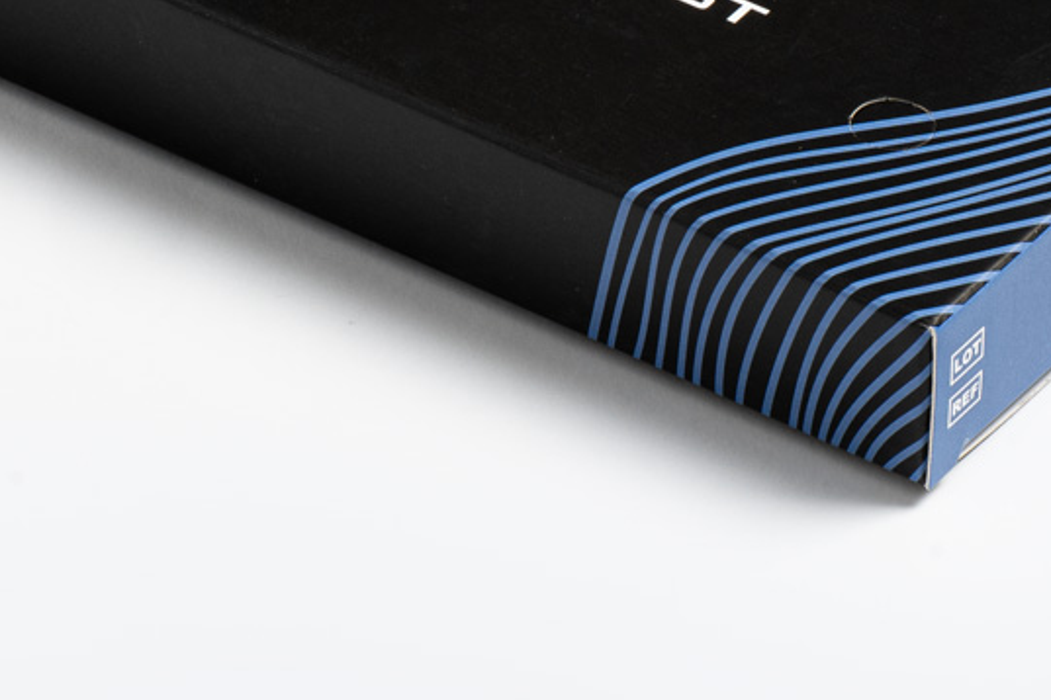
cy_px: 14
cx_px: 499
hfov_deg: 10.8
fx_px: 5547
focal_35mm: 190
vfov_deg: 7.2
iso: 125
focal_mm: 85
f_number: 20
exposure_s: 1/125
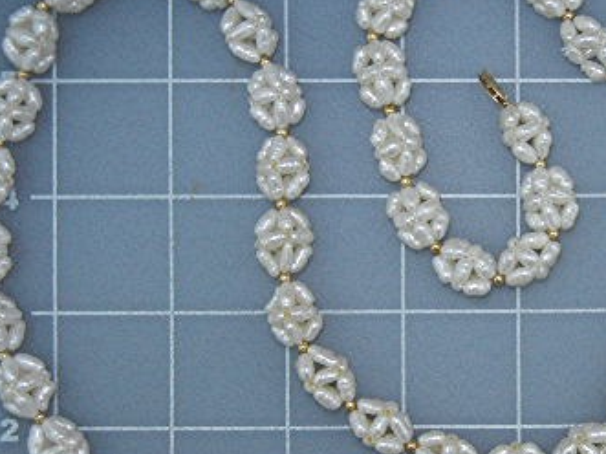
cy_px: 249
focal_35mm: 58
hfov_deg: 32.3
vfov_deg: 25.2
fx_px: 1015
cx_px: 489
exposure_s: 1/30
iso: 200
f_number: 3.5
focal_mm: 5.4
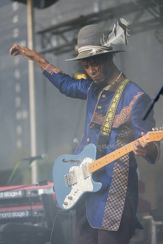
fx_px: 1154
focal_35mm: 170
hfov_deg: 8.1
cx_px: 82
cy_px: 122
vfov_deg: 12.1
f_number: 3.5
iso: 1000
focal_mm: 170
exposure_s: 1/800
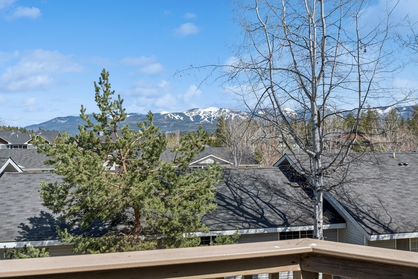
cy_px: 140
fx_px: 348
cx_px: 209
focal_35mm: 30
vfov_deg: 43.6
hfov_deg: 61.9
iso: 100
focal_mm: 20
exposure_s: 1/800
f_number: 6.3
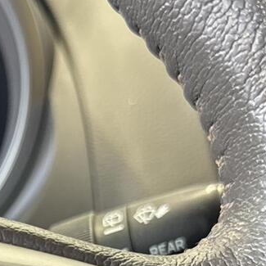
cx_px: -20
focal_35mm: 94
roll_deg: -2.0
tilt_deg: -31.1
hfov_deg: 17.9
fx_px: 817
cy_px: 403
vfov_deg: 16.7
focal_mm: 6.76
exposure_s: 1/50
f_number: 1.78
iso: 320
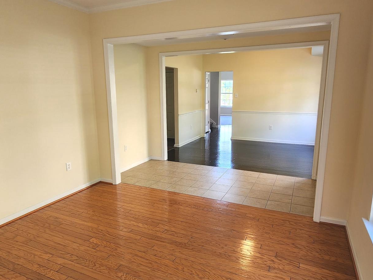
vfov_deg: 61.1
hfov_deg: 76.4
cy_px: 143
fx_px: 237
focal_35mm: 22
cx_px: 186
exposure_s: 1/60
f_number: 2.2
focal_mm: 2.2
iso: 100
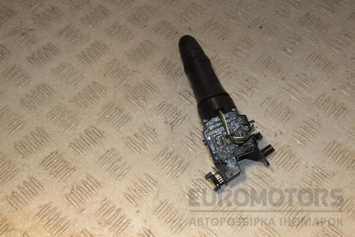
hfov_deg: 41.1
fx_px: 473
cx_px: 178
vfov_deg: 28.1
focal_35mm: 48
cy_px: 118
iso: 800
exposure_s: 1/200
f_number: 9
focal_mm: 32
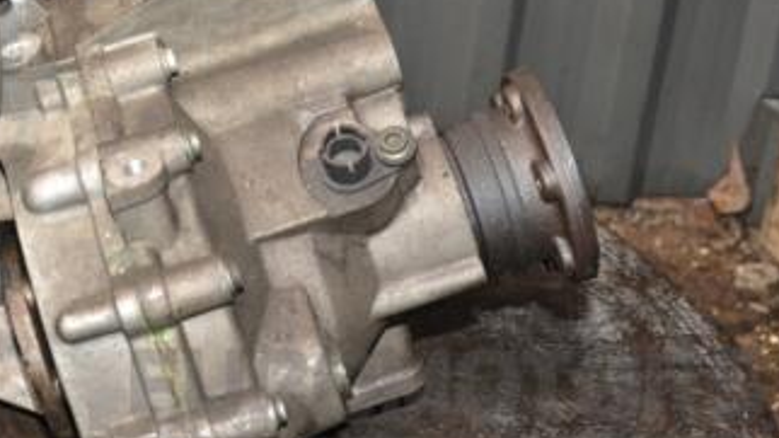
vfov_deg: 14.6
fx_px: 1694
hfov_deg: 25.2
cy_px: 63
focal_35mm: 82
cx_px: 85
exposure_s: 1/60
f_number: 5
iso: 800
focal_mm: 28
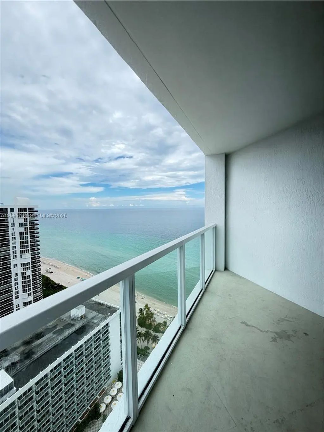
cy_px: 216
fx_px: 175
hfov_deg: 85.7
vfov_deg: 102.1
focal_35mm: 14
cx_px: 162
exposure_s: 1/200
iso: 40
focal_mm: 2.22
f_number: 2.2
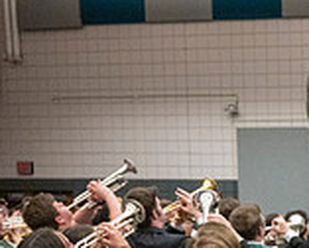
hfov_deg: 18.1
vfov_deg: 17.5
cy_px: 310
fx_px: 760
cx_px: 559
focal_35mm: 83
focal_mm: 24
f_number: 4
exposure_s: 1/500
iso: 10000
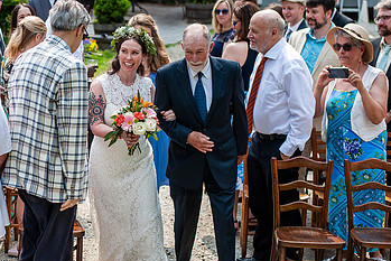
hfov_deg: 24.0
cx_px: 69
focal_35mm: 83
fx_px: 902
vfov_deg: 16.5
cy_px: 99
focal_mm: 50
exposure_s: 1/4000
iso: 320
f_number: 2.8
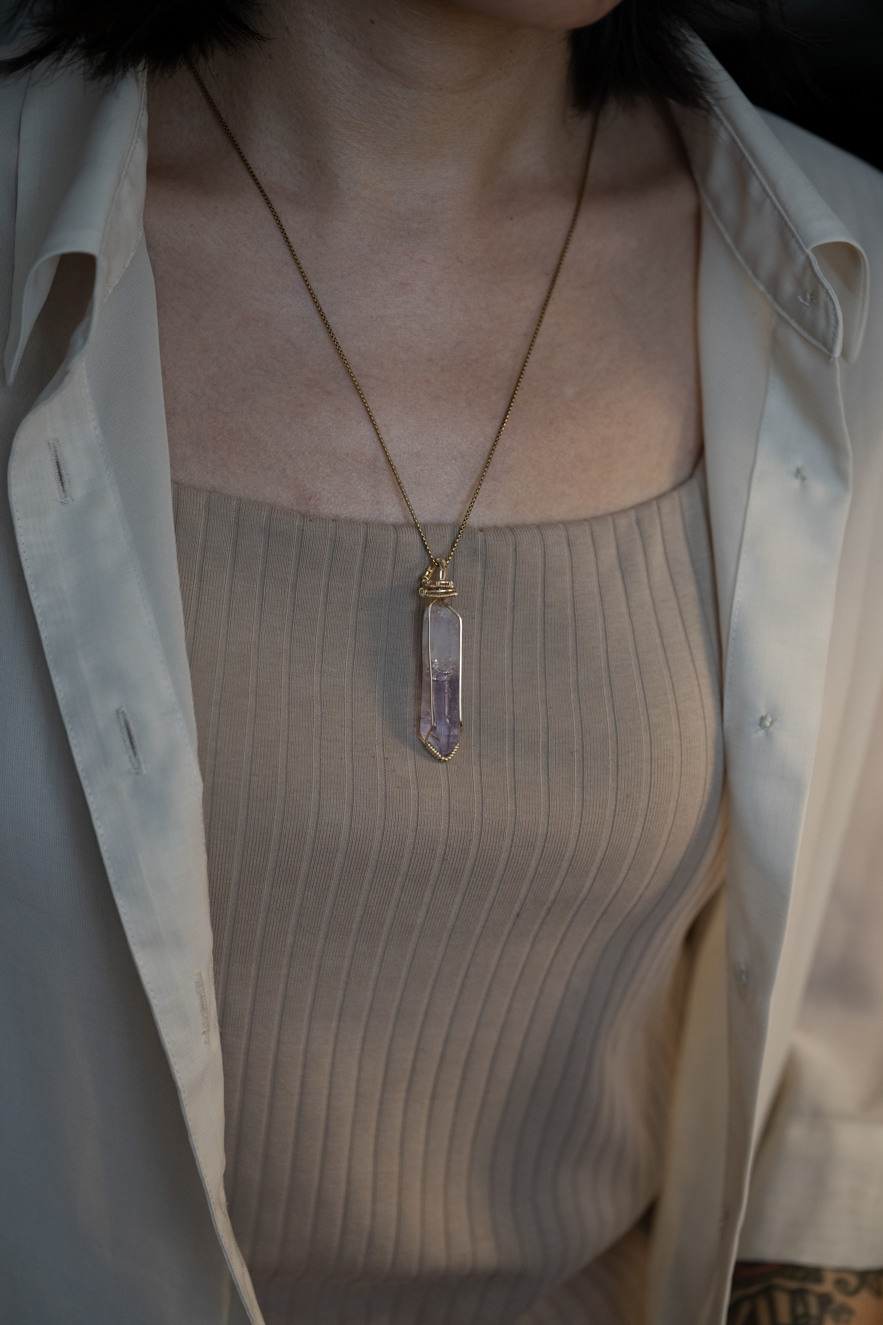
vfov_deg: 28.5
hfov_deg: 19.2
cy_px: 659
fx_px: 2612
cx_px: 440
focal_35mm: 71
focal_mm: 70
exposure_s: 1/250
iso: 1600
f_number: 3.2
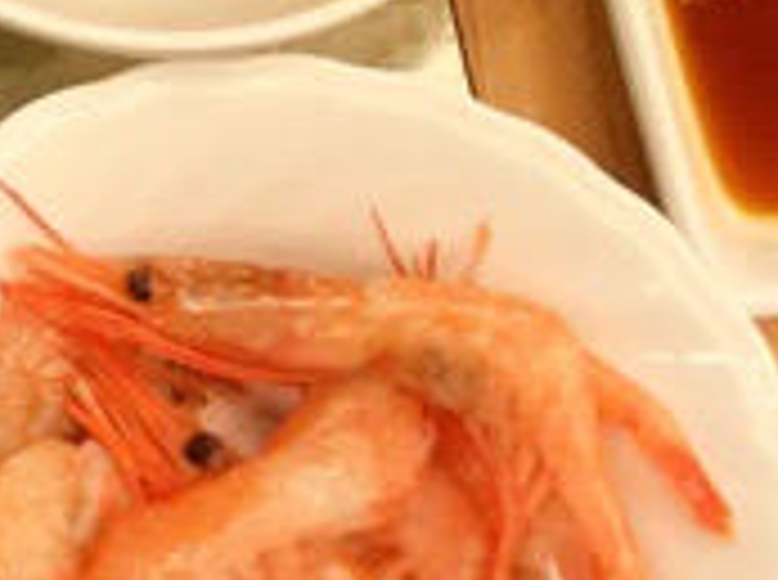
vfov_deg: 12.7
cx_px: -549
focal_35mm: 115
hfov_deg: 15.2
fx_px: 2579
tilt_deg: -73.1
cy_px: -22
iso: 80
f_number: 2.4
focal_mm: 3.3
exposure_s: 1/30
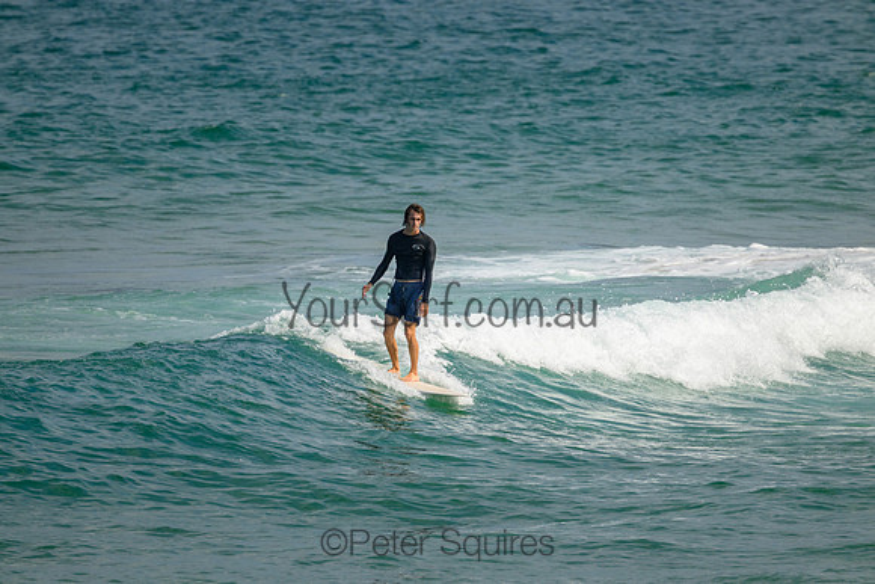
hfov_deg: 2.6
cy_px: 292
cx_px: 438
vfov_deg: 1.7
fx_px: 19448
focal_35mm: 800
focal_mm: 800
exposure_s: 1/2000
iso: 900
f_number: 11
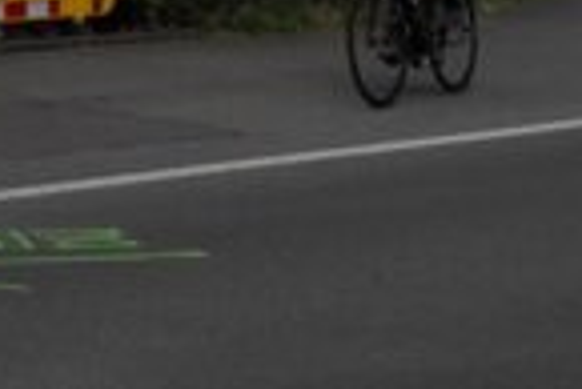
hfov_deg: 14.0
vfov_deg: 9.3
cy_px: -138
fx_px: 2336
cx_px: 40
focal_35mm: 144
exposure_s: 1/2000
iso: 2500
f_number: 6.3
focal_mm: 35
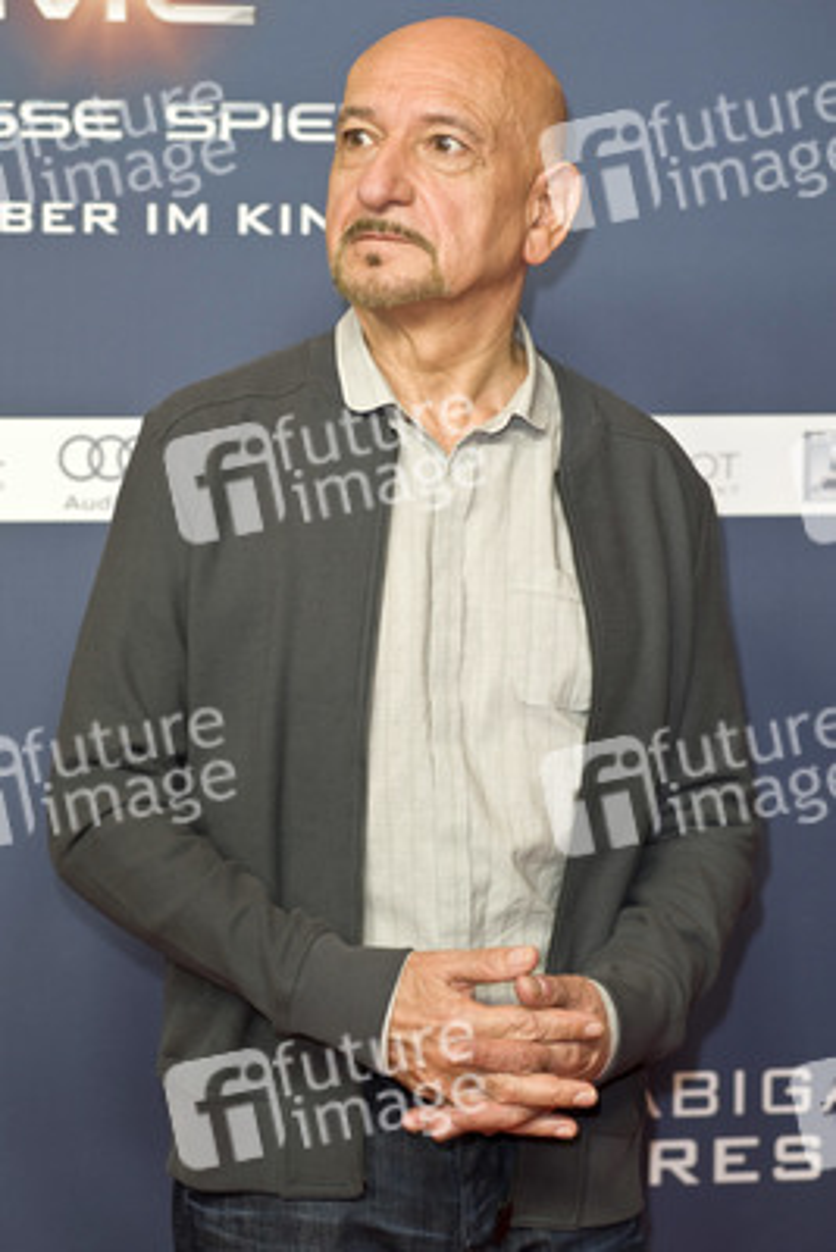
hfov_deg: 13.1
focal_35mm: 105
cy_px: 626
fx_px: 3654
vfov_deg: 19.4
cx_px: 418
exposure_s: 1/125
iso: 1000
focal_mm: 105
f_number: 5
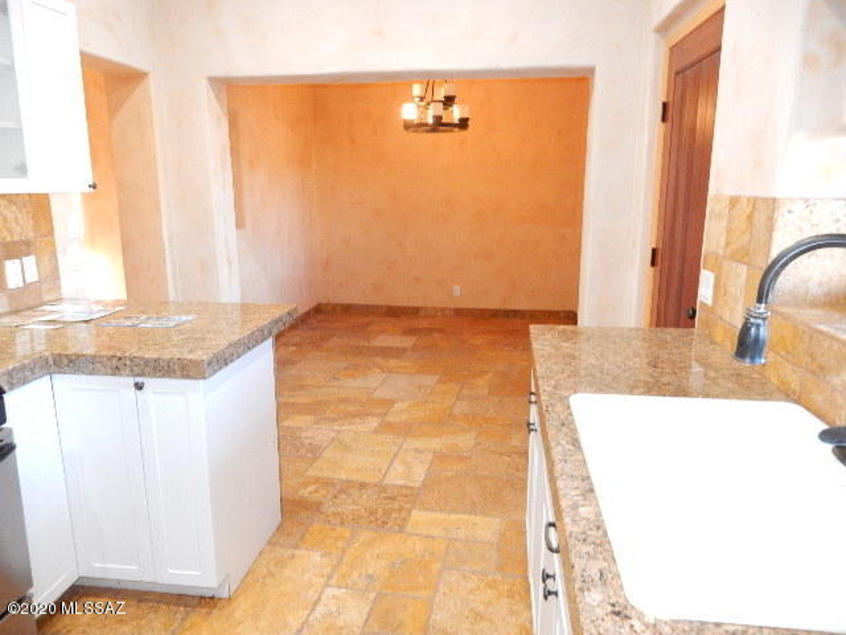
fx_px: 611
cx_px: 423
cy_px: 318
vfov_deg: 54.9
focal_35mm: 25
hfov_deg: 69.4
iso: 400
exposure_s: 1/13
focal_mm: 4.5
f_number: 3.7
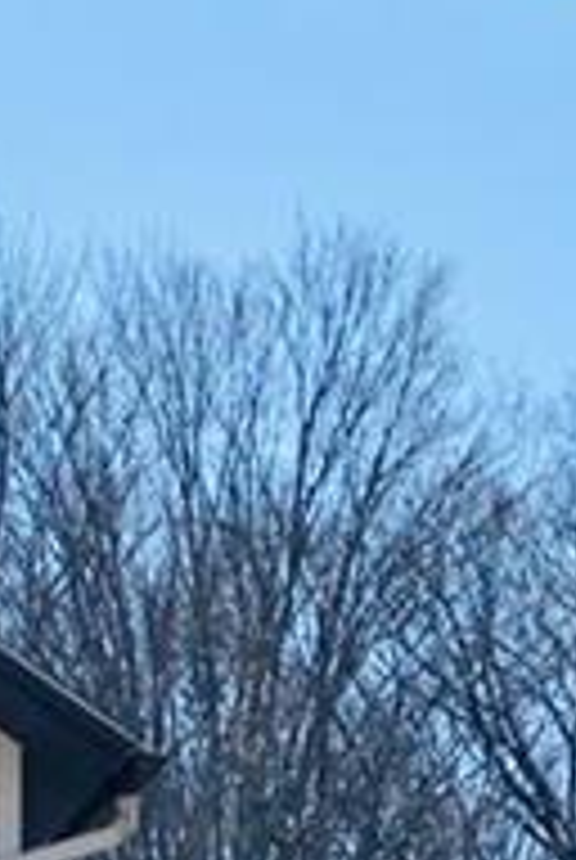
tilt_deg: +13.2
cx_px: -598
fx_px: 5691
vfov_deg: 8.5
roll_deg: -1.6
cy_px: 1112
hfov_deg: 5.7
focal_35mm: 238
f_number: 2.8
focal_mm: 6.6
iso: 20
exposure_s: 1/1066
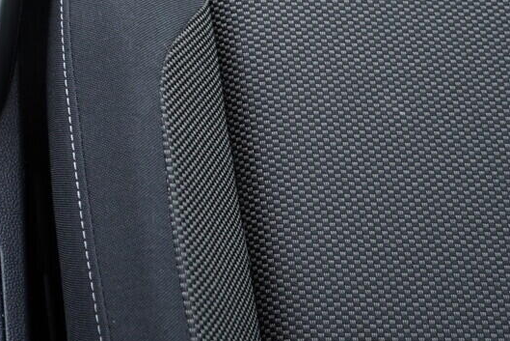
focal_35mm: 98
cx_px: -168
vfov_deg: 13.5
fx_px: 1389
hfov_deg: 19.1
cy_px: -86
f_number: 2.8
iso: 320
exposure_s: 1/40
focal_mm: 24
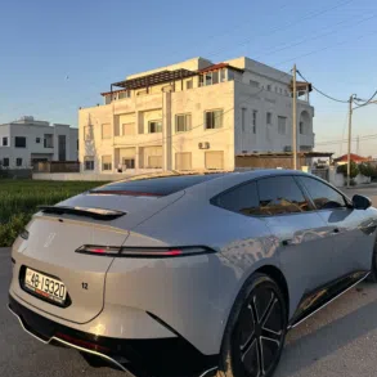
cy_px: 154
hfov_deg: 55.6
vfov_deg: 55.3
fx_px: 357
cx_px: 190
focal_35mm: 29
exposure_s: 1/1241
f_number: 1.78
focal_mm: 6.86
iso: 80
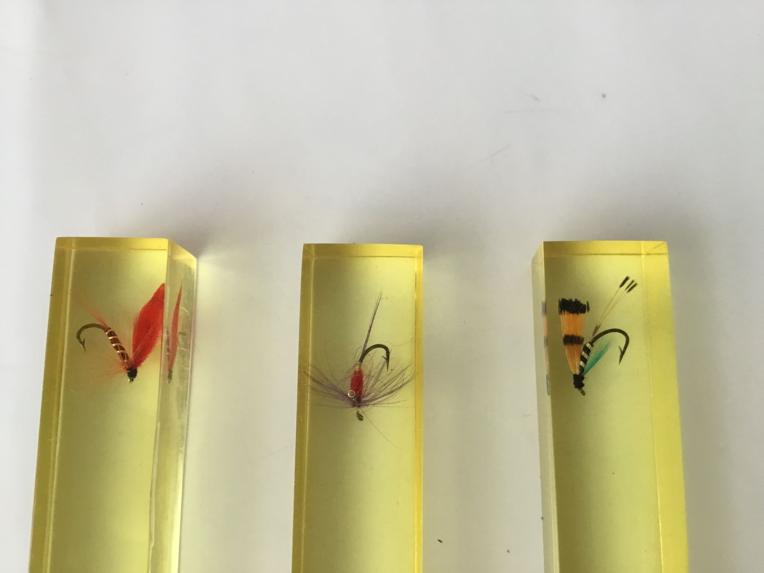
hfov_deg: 58.4
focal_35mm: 31
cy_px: 286
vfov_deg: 45.4
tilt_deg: -80.7
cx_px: 382
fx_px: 684
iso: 100
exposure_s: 1/33
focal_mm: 3.3
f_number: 2.4
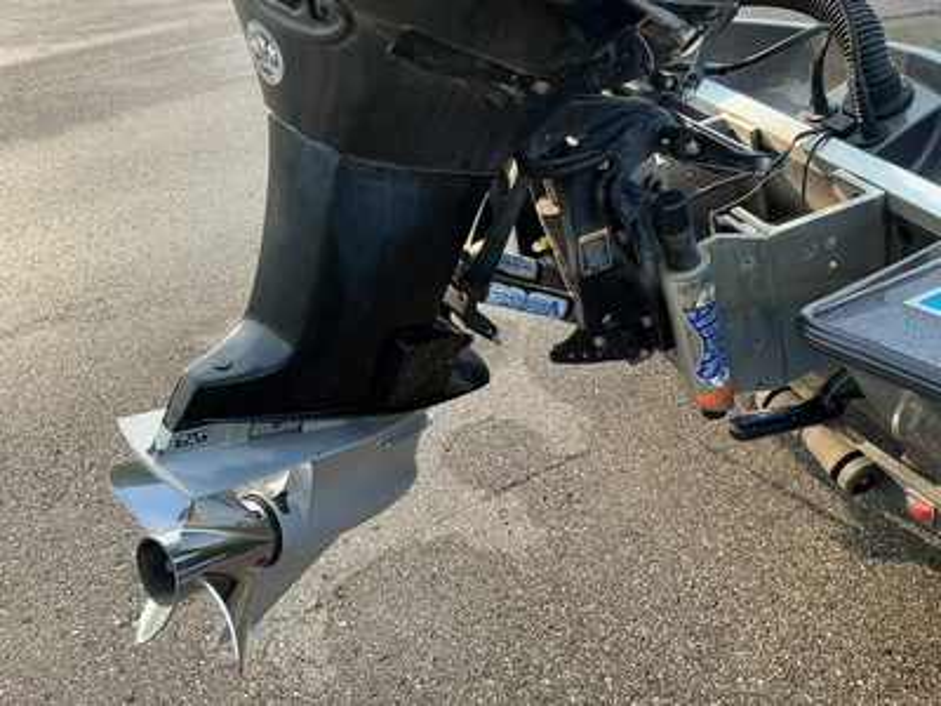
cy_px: 353
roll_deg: +0.3
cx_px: 470
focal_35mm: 28
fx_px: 761
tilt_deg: -32.8
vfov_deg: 49.7
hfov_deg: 63.4
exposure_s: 1/344
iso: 25
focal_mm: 3
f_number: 1.8
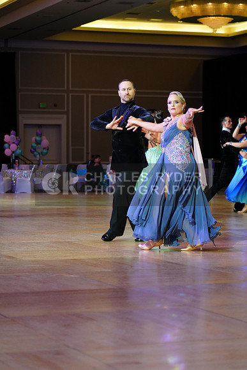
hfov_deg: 13.0
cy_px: 185
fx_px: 1080
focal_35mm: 105
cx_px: 124
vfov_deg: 19.5
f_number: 4
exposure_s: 1/400
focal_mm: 105
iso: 2000
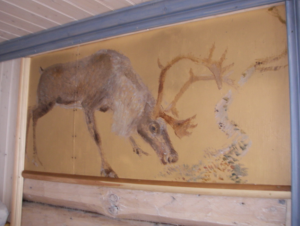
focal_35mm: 39
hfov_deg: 47.8
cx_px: 147
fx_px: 338
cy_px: 112
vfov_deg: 36.8
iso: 160
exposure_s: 1/40
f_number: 3.3
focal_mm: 6.3
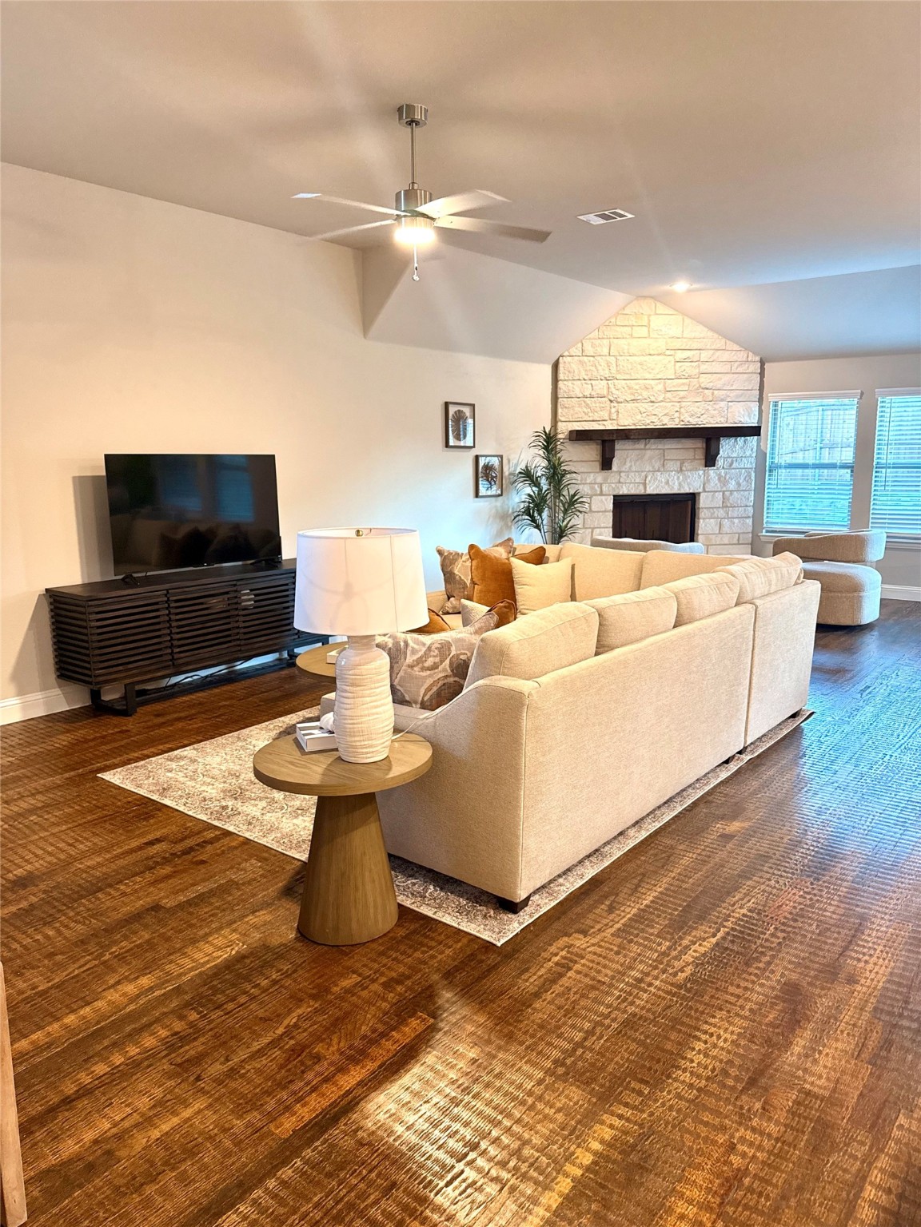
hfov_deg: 56.8
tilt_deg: -10.1
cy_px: 614
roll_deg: +0.2
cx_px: 460
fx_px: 851
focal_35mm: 24
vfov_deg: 71.6
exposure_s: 1/60
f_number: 1.78
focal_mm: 6.76
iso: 320
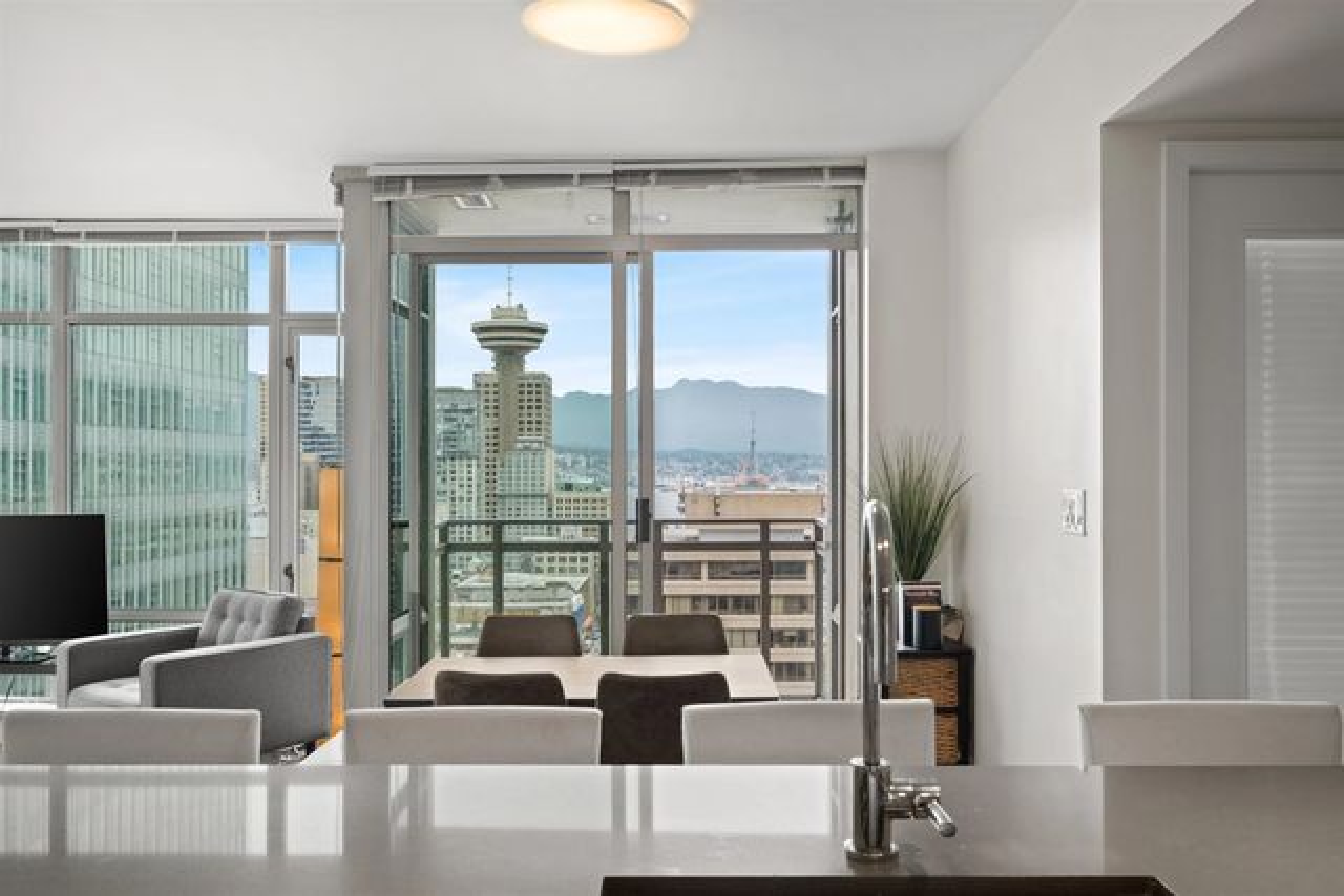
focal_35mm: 29
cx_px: 672
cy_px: 448
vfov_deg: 45.0
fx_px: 1083
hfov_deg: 63.6
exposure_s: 1/5
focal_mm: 19.1
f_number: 7.1
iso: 400
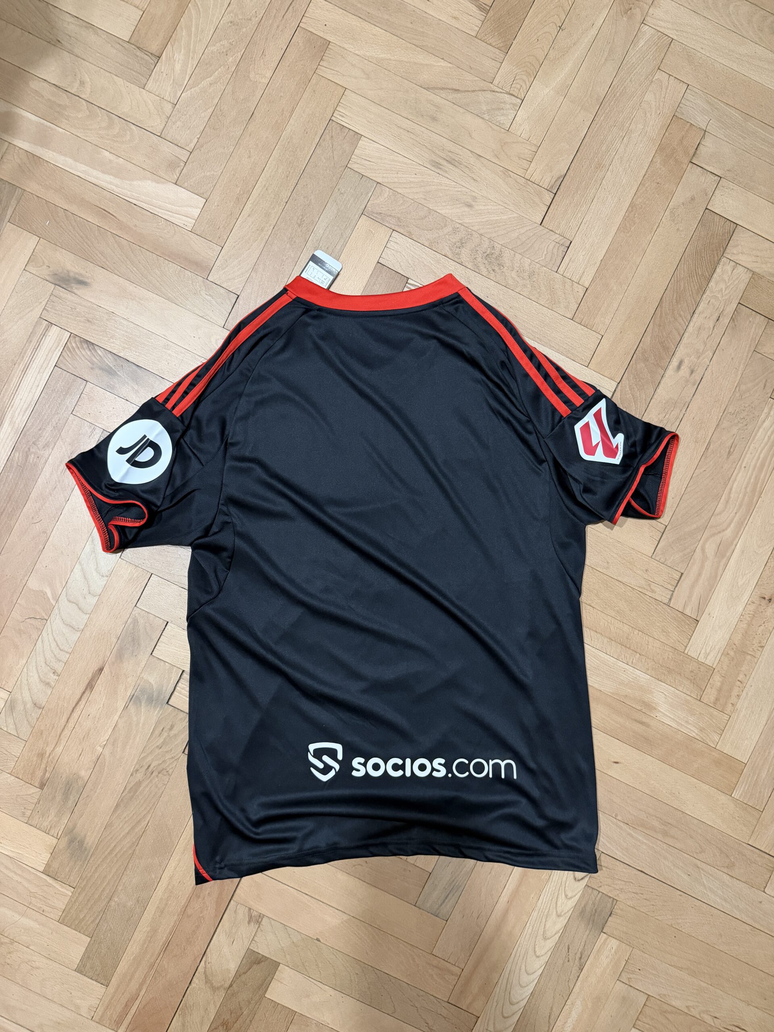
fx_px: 716
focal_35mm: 24
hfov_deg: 56.8
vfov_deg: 71.6
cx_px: 387
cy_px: 516
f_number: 1.78
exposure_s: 1/60
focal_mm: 6.76
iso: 500
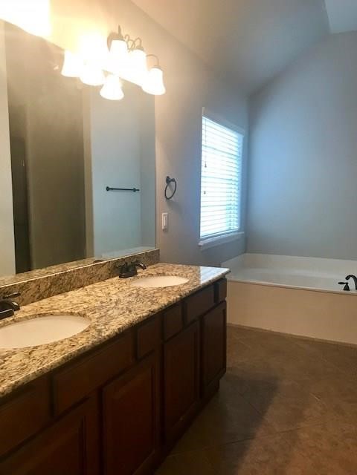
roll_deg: -0.5
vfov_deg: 63.4
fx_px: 385
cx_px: 178
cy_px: 238
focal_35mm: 28
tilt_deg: -6.4
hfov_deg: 49.7
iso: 40
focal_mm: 3.99
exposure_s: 1/30
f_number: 1.8
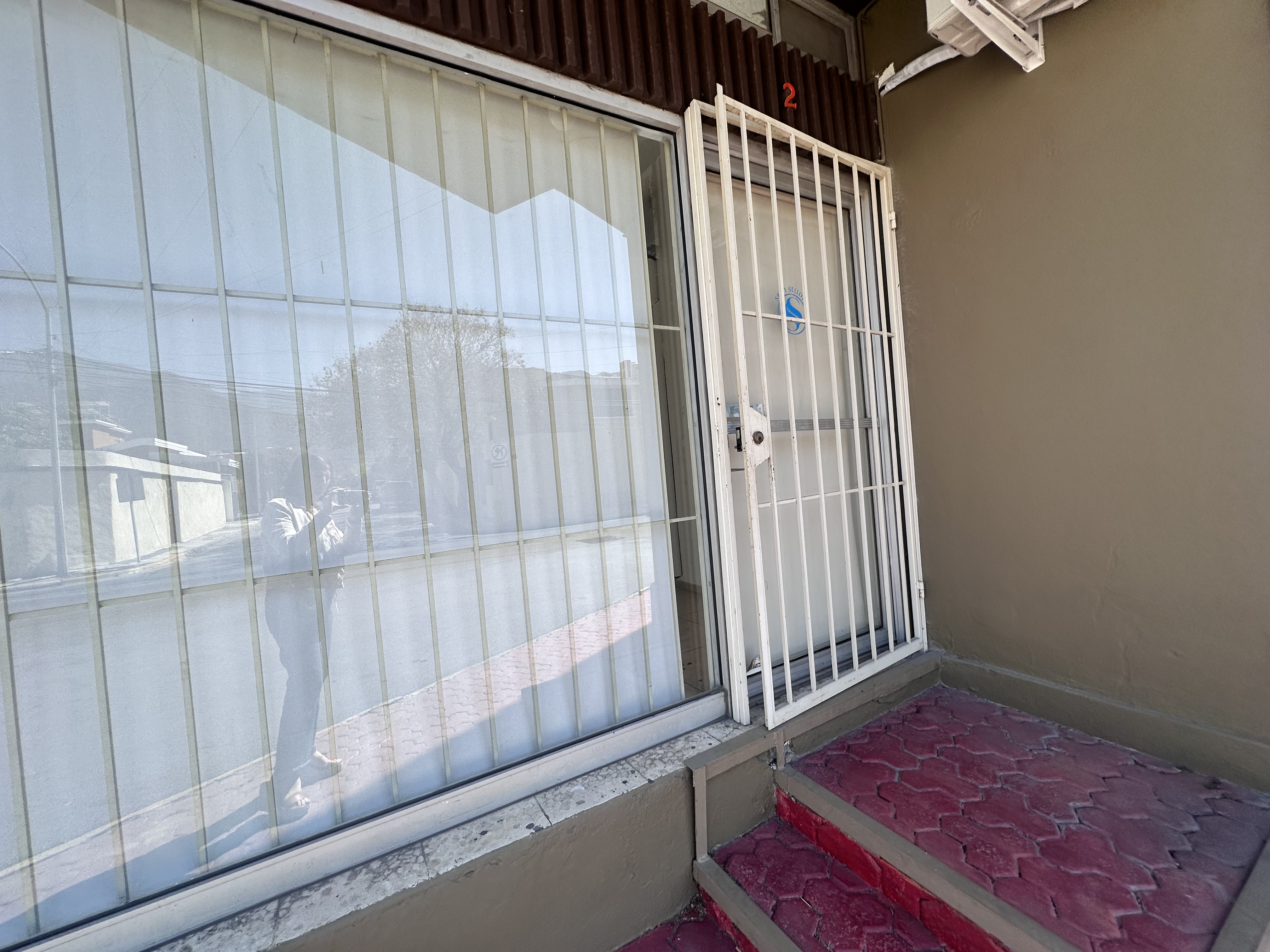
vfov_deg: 85.7
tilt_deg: +0.7
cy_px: 476
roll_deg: +5.4
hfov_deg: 102.1
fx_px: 514
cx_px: 635
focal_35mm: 14
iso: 40
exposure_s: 1/532
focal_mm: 2.22
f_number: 2.2
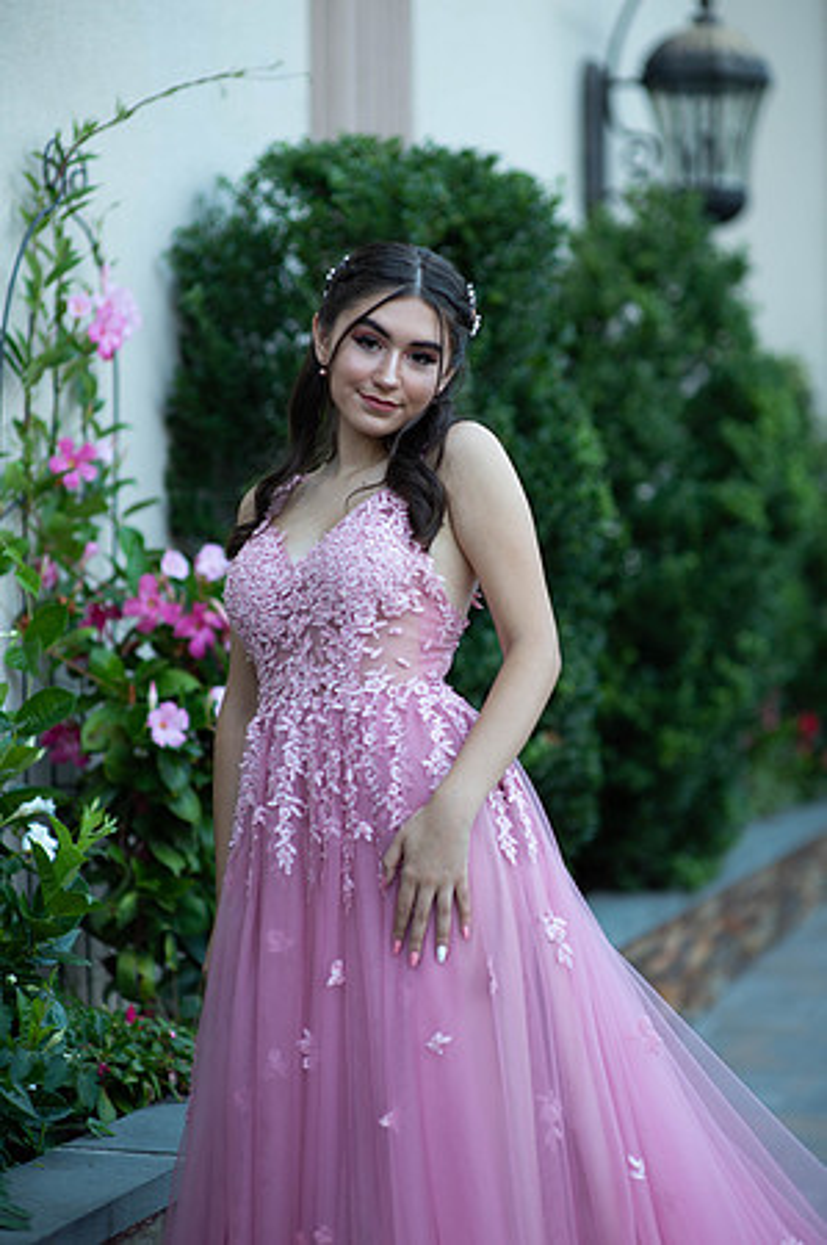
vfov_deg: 23.9
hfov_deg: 16.0
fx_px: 2936
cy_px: 622
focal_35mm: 85
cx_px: 414
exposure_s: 1/640
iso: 250
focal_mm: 85
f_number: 2
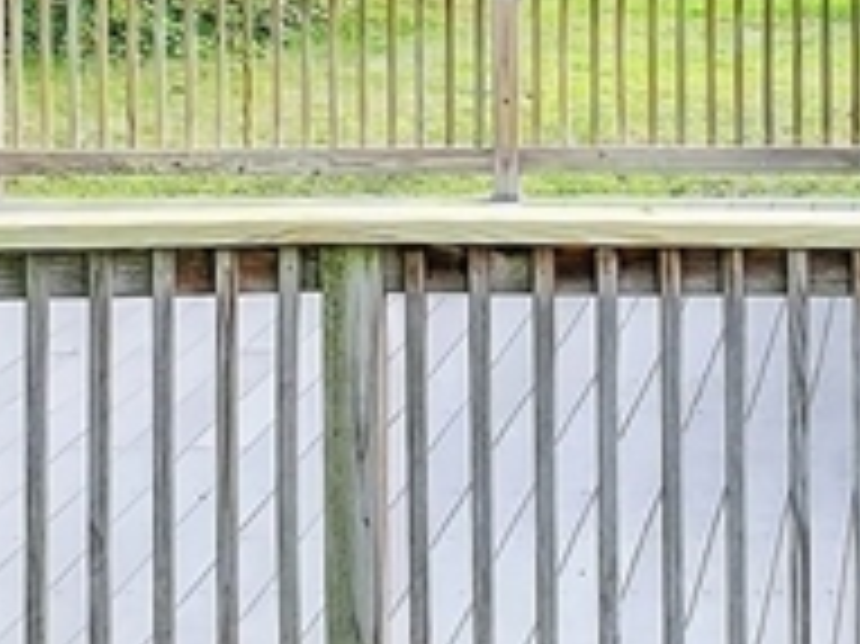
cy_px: 290
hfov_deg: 15.0
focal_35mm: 129
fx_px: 3203
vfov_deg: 11.5
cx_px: 865
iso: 400
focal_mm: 12.29
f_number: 2.8
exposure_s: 1/320
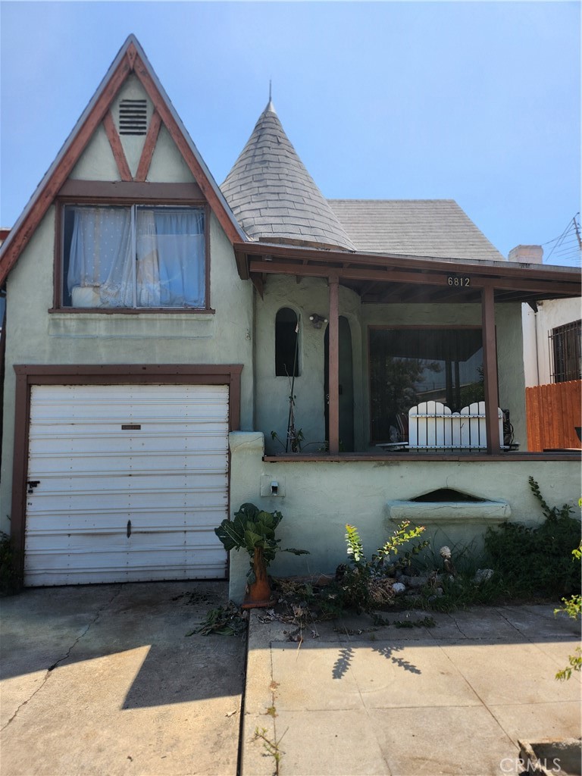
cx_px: 291
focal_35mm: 24
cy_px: 388
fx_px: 538
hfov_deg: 56.8
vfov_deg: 71.6
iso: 50
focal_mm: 5
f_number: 1.8
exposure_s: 1/2365
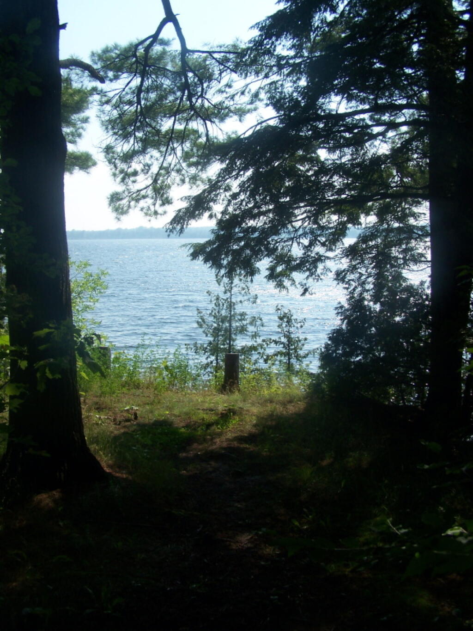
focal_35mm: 38
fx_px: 692
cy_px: 316
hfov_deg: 37.7
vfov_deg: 49.0
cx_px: 236
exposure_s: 1/800
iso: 80
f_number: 4
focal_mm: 6.3
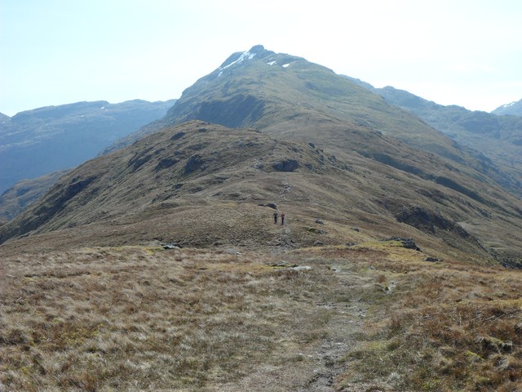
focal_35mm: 44
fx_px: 664
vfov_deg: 32.9
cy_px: 196
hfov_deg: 42.9
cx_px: 261
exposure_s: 1/750
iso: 80
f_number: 4.5
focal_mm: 7.8
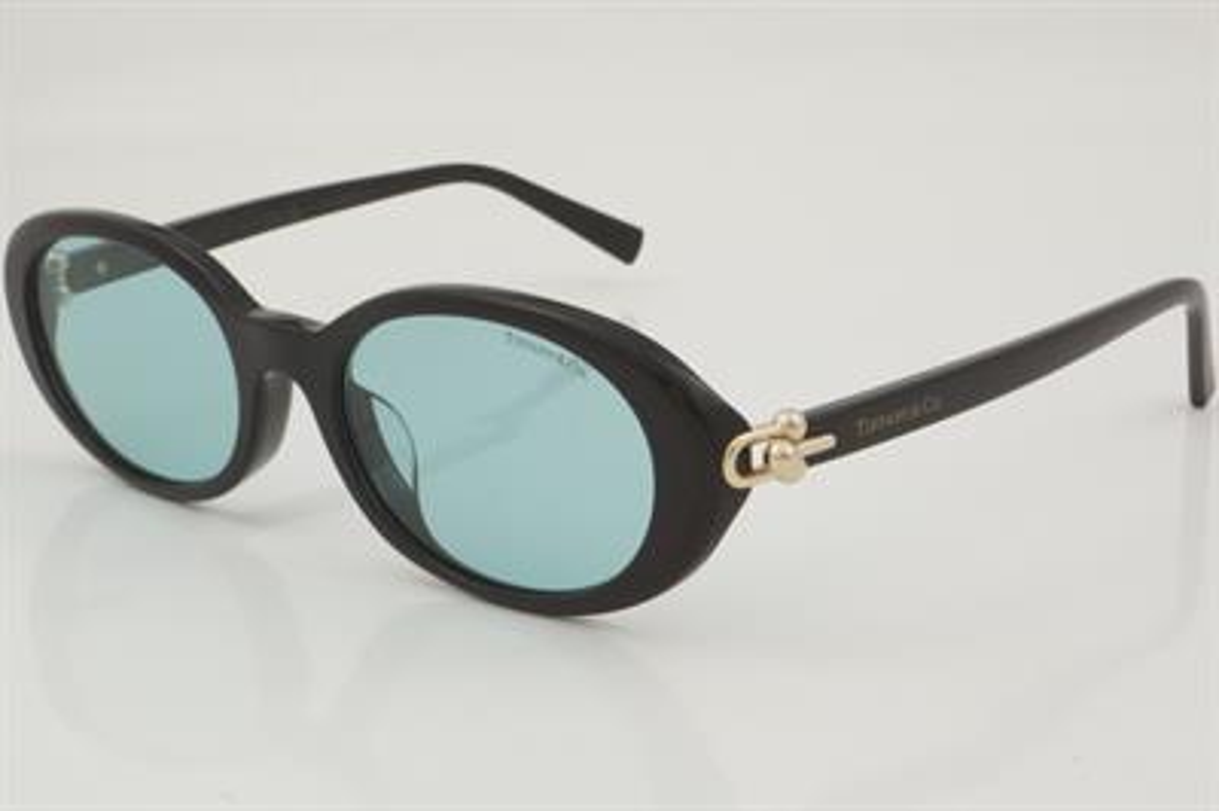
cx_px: 610
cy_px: 406
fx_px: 2537
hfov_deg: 27.0
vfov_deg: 18.2
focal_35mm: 75
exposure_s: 1/3
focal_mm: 50
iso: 100
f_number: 32
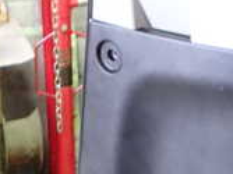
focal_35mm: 90
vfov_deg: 14.8
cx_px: 296
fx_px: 605
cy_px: -114
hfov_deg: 20.1
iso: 800
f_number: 2
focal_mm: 4.5
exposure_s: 1/25
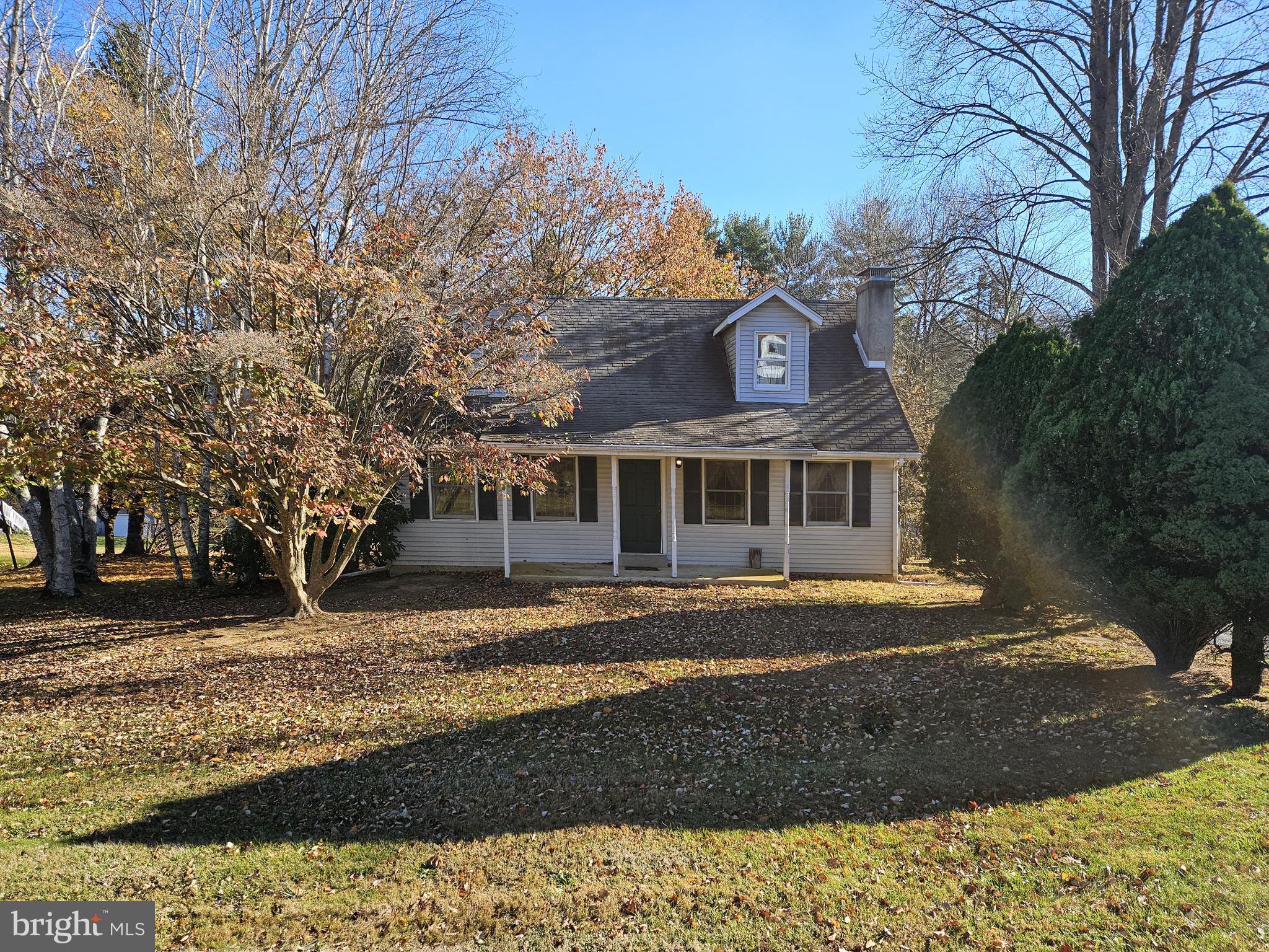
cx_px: 634
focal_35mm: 23
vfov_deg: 58.9
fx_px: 843
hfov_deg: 73.9
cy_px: 476
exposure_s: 1/1073
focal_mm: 5.4
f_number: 1.8
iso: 50
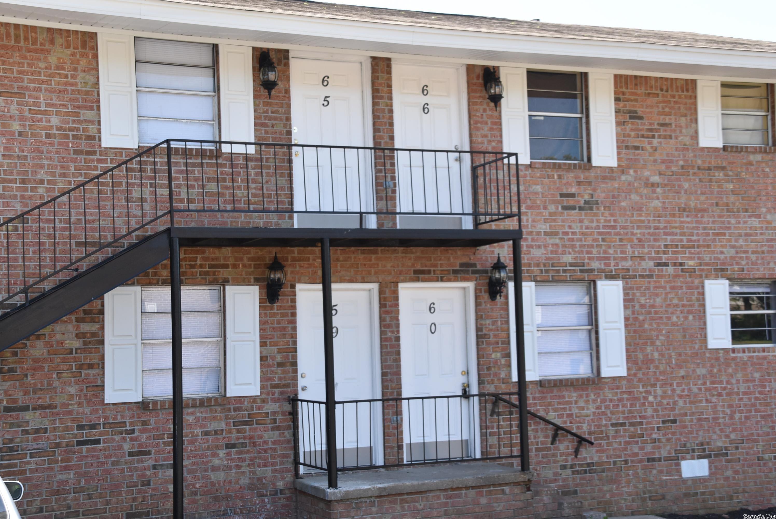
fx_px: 1294
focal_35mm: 60
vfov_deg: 22.7
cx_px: 388
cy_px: 260
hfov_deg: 33.4
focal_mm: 40
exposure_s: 1/250
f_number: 8
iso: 400
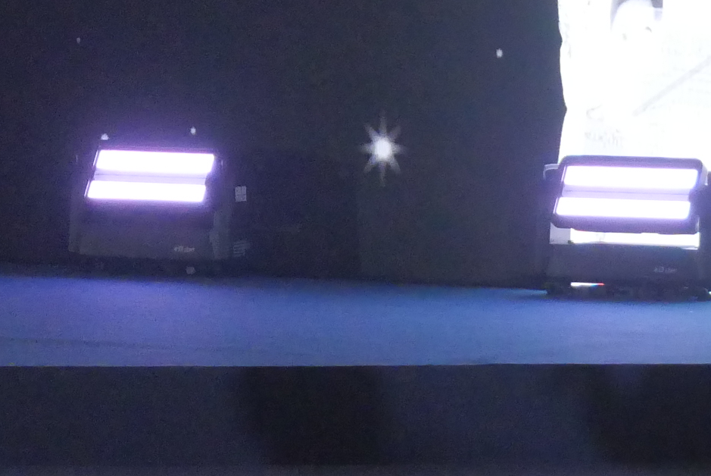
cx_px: -314
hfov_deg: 8.2
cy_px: -301
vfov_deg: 5.6
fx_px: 4843
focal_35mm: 245
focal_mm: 30
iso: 3200
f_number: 4.9
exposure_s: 1/100
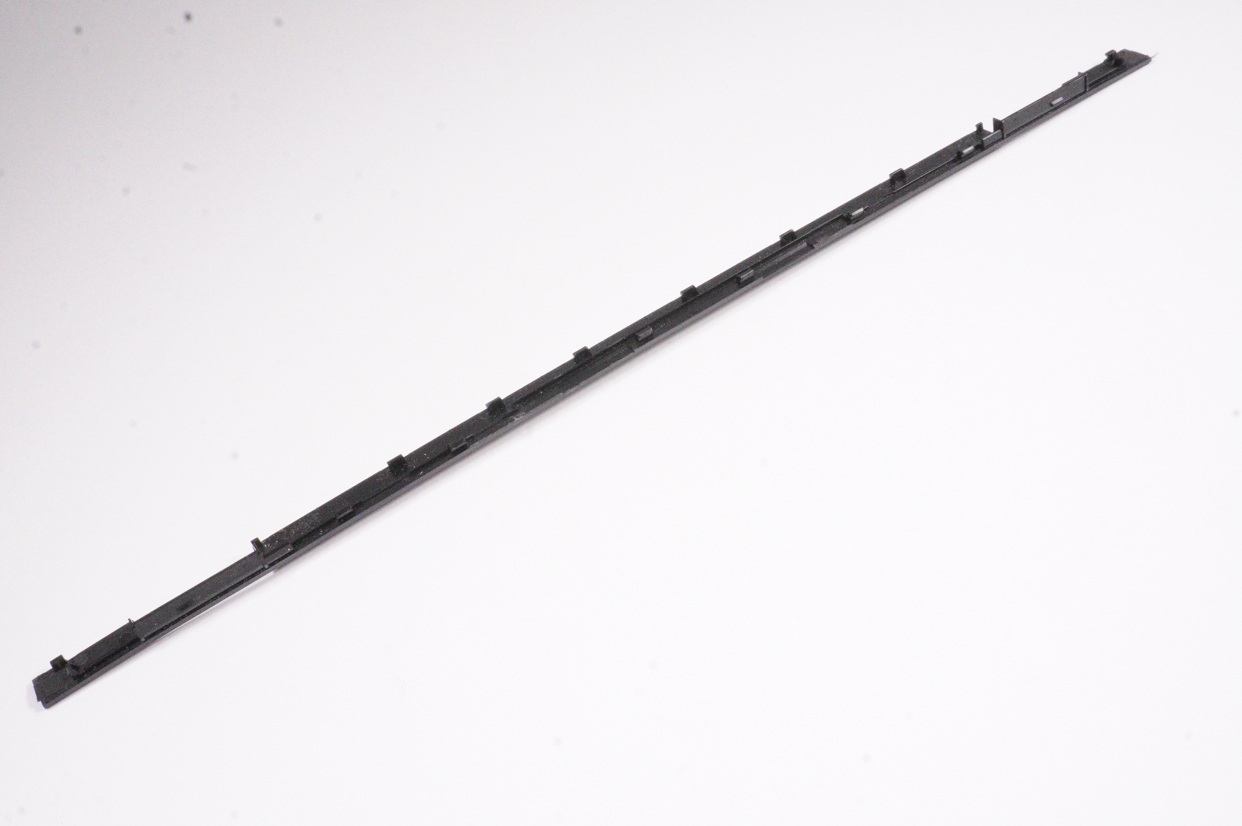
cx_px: 621
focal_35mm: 40
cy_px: 413
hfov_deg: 48.0
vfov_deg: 33.0
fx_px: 1396
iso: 12800
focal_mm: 27
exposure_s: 1/400
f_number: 22
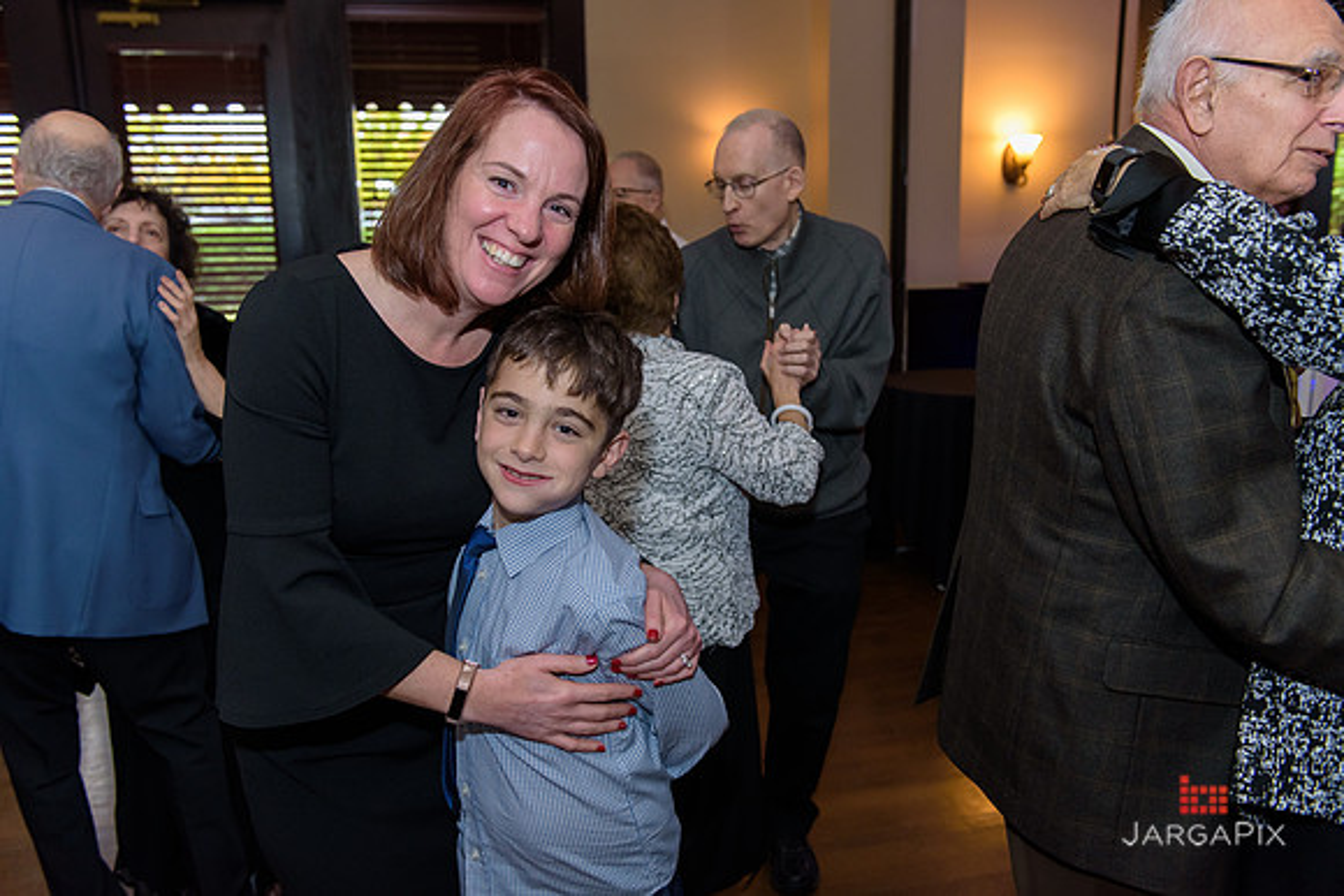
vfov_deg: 42.3
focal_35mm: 31
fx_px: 1158
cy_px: 448
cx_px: 672
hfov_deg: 60.3
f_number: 3.2
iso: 1250
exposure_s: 1/125
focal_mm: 31
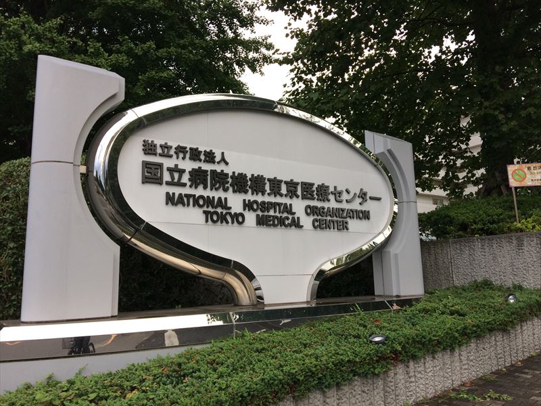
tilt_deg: +9.5
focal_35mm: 29
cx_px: 270
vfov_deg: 48.2
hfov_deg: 61.7
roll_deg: +2.0
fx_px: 453
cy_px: 203
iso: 64
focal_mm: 4.15
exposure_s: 1/120
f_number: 2.2
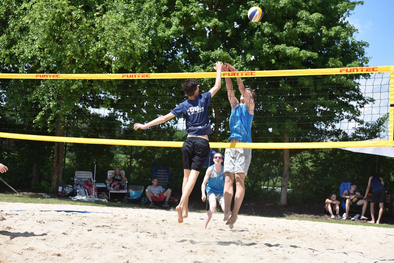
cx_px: 197
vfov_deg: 17.5
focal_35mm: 78
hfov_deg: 26.0
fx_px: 854
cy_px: 132
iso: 400
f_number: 6.3
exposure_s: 1/1600
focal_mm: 78
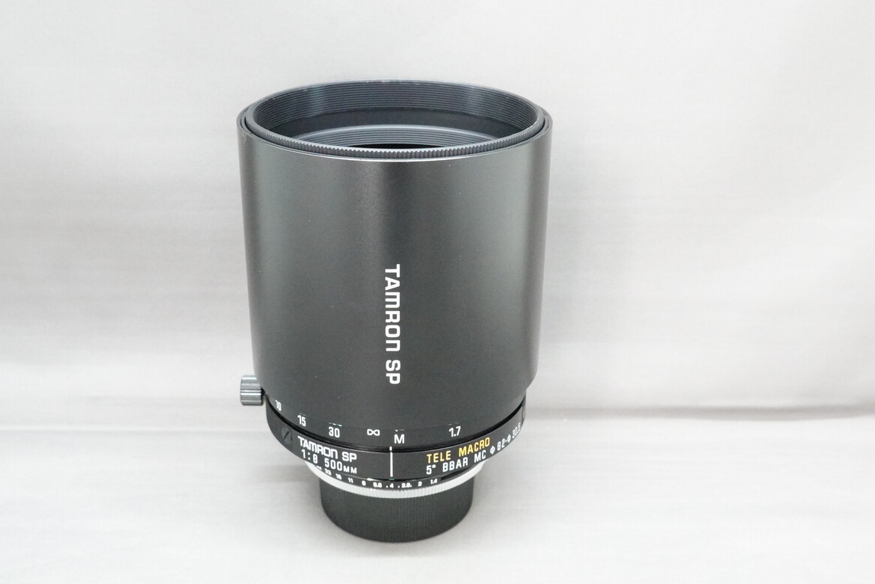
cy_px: 292
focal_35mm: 42
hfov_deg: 46.4
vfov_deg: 31.9
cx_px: 438
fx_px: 1021
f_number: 5.6
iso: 5000
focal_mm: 15.28
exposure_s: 1/50
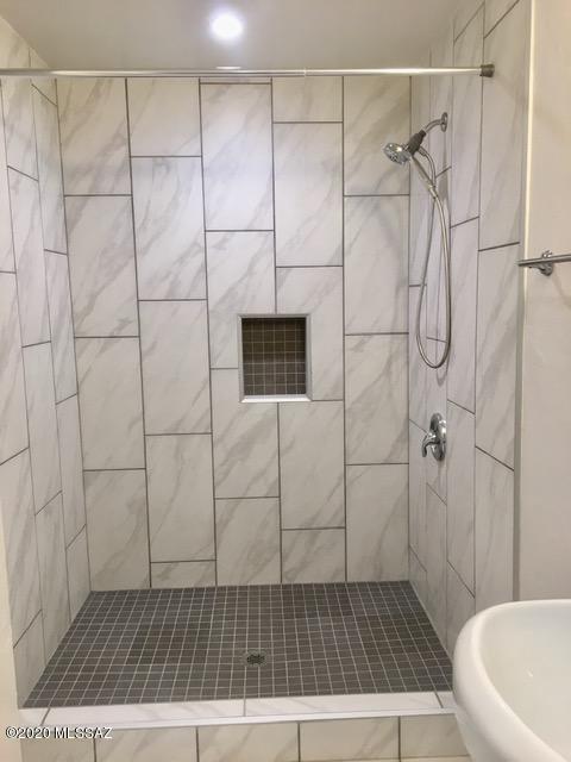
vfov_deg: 61.7
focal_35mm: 29
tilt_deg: -8.0
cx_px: 286
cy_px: 381
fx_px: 638
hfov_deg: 48.2
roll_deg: +0.1
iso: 25
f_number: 2.2
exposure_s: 1/30
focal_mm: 4.15
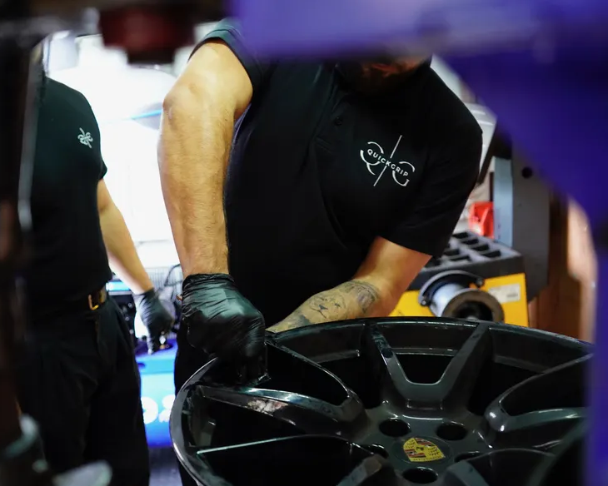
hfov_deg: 48.9
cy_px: 249
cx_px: 253
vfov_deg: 40.1
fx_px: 666
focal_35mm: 37
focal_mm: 32
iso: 3200
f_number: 4
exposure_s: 1/40
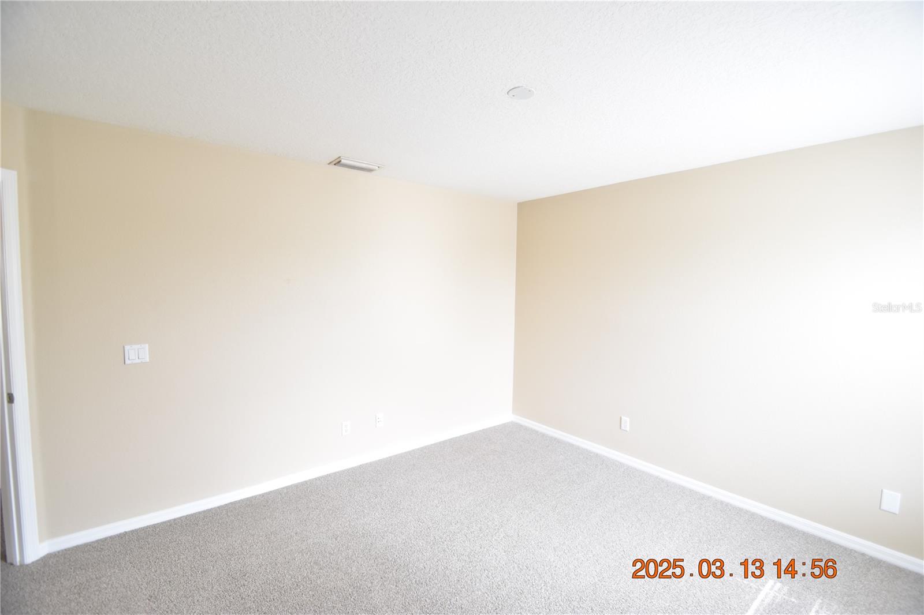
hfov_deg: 100.4
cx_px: 462
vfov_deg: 77.3
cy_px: 308
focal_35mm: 15
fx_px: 385
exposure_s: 1/60
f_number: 4
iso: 400
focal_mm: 10
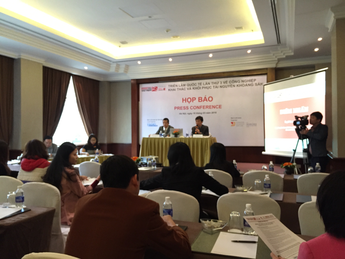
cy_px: 130
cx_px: 172
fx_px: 289
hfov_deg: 61.7
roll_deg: +0.1
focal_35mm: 29
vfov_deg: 48.2
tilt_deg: -0.4
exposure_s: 1/30
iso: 250
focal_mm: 4.15
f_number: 2.2
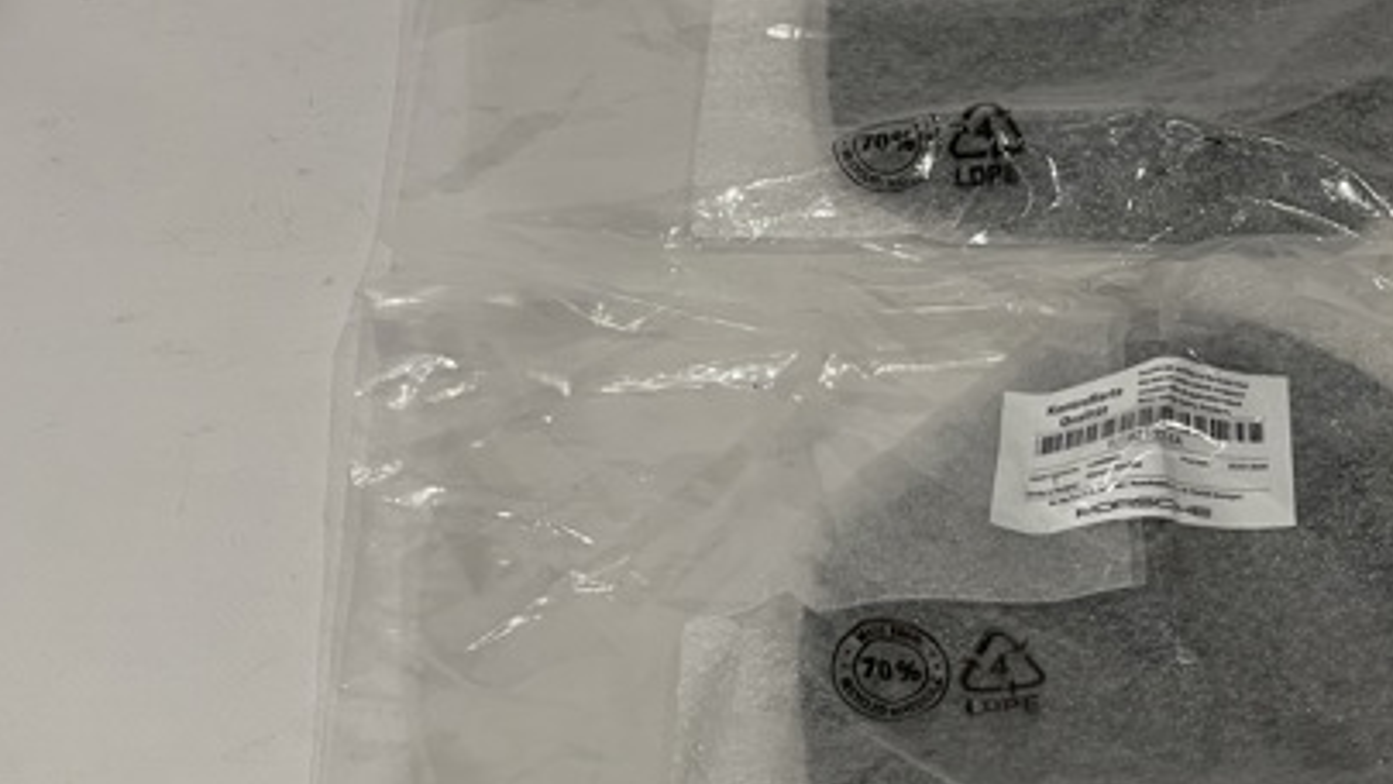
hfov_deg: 19.3
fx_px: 4064
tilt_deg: -46.9
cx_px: 1070
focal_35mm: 110
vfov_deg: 11.0
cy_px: 270
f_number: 2.2
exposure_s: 1/100
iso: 160
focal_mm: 7.5
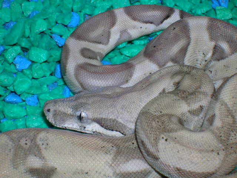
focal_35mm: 102
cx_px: 118
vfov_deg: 14.5
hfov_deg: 19.3
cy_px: 89
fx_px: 698
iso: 50
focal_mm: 17.1
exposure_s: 1/60.1
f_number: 8.2
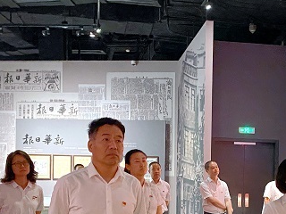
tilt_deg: -1.5
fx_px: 504
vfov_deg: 23.3
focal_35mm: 61
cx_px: 201
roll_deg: +0.2
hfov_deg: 31.3
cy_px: 202
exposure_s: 1/30
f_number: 1.8
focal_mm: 4.25
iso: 800
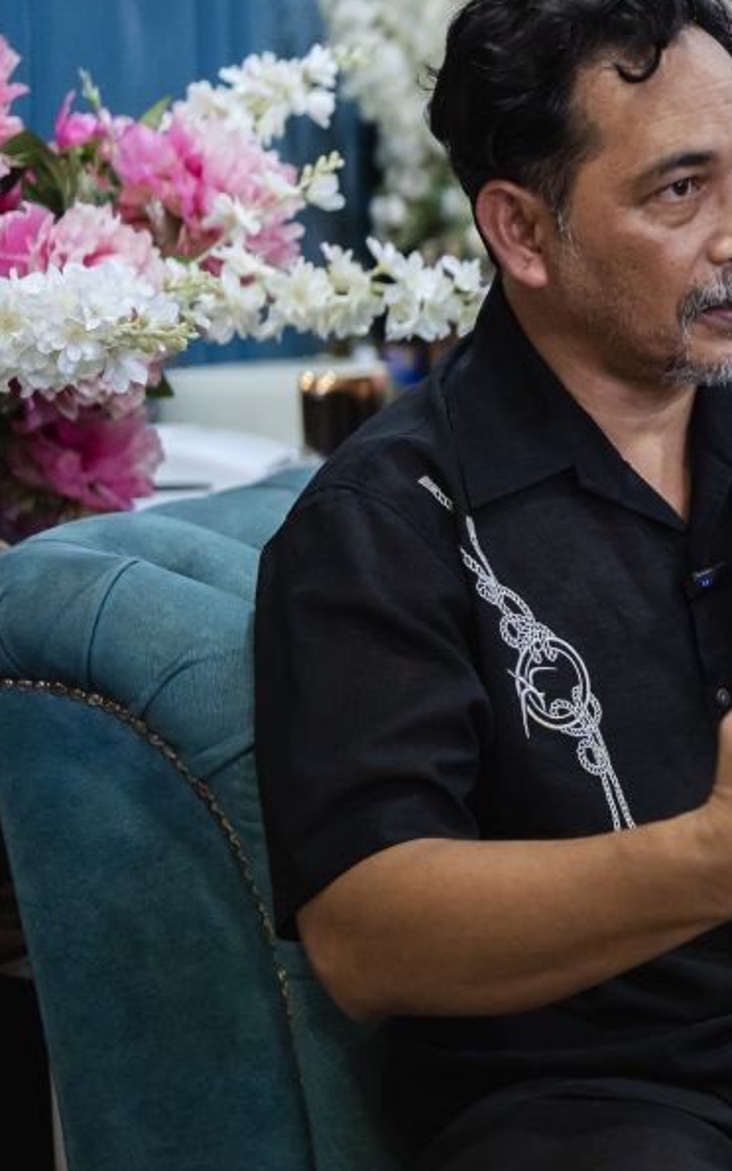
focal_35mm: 87
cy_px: 455
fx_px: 2776
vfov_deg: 23.8
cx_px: 1114
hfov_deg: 14.0
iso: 1000
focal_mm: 27
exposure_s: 1/160
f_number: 1.2
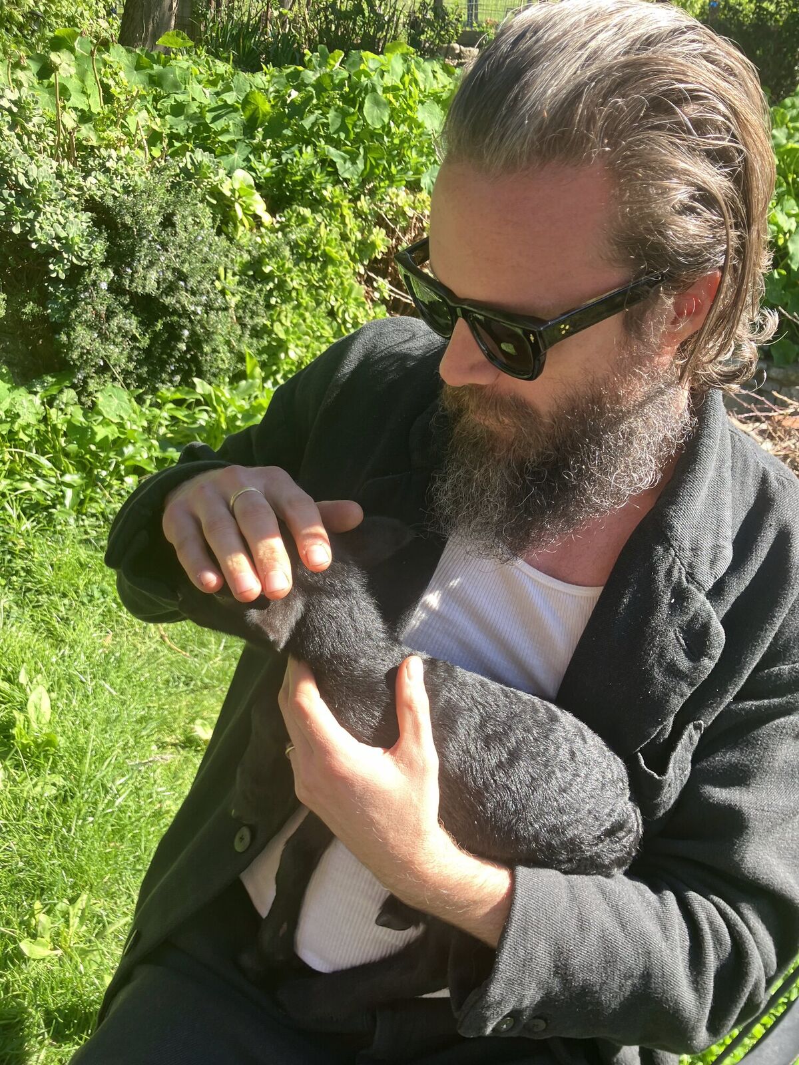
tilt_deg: -24.5
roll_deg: -8.3
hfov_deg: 49.7
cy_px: 532
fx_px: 862
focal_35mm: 28
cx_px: 400
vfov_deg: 63.4
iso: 25
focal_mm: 3.99
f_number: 1.8
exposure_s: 1/136
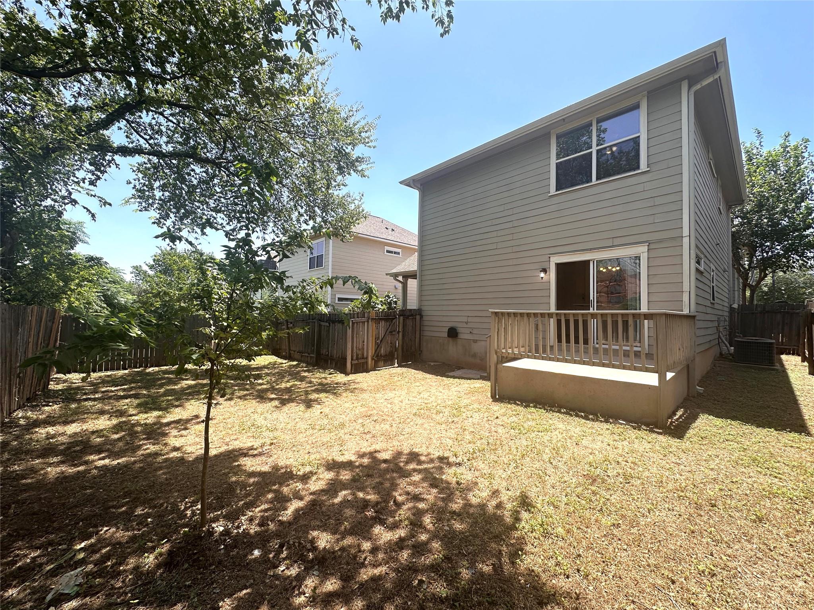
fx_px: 329
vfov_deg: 85.7
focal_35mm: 14
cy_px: 305
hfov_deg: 102.1
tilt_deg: +1.8
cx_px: 407
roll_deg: -1.2
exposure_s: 1/868
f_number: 2.2
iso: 50
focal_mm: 2.22
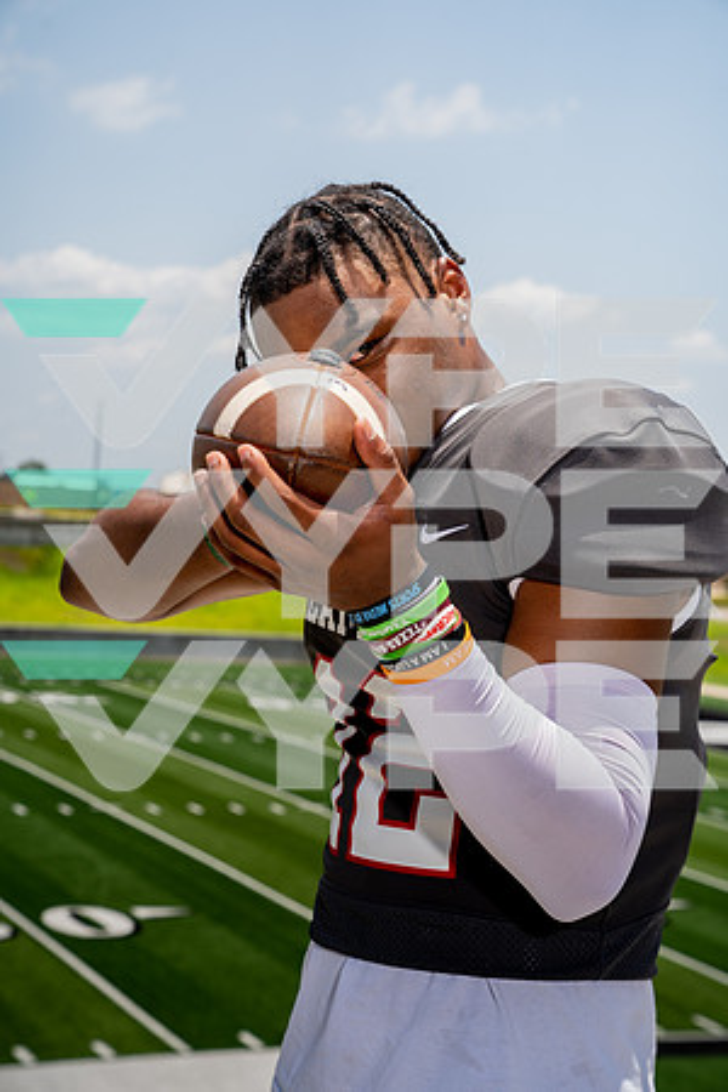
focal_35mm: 70
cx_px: 364
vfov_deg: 28.8
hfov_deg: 19.5
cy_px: 546
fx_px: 2123
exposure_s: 1/250
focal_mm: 70
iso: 100
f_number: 7.1
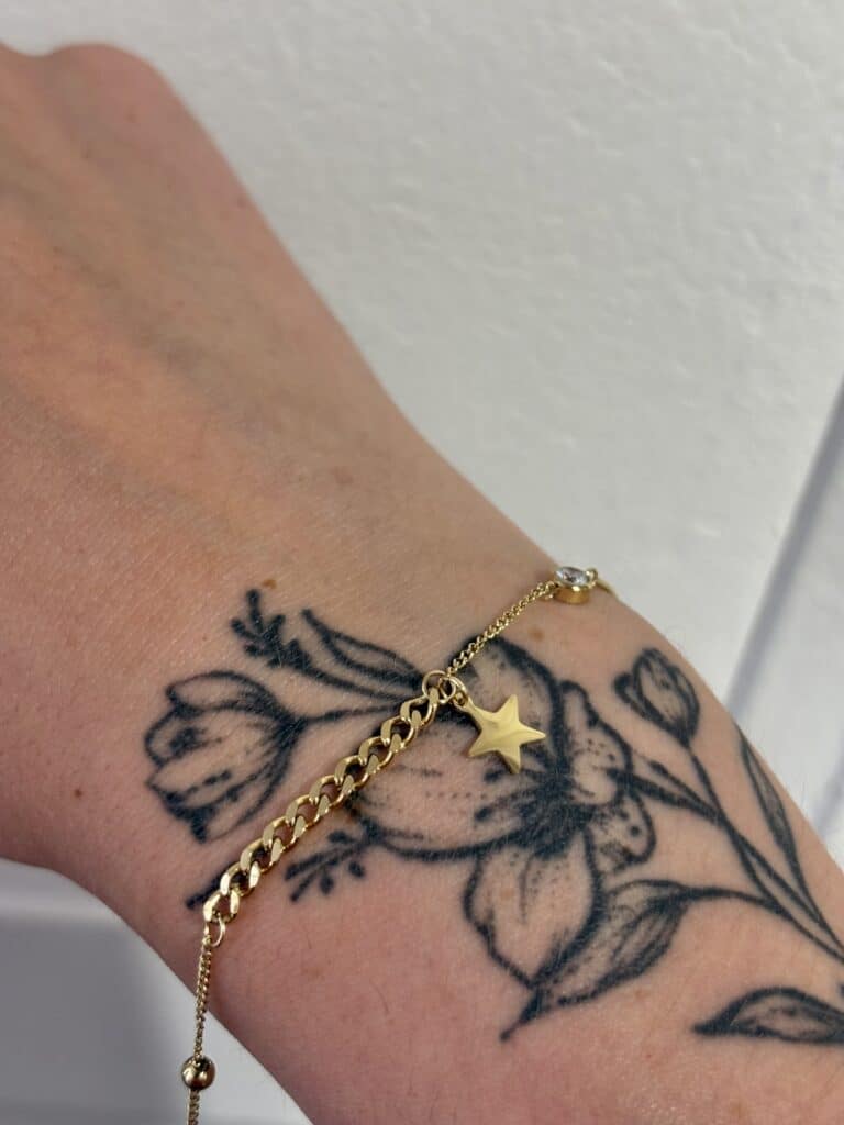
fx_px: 1690
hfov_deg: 28.0
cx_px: 422
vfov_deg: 36.8
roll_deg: -10.9
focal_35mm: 52
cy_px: 562
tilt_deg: -41.1
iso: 40
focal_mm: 5.96
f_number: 1.6
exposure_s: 1/100
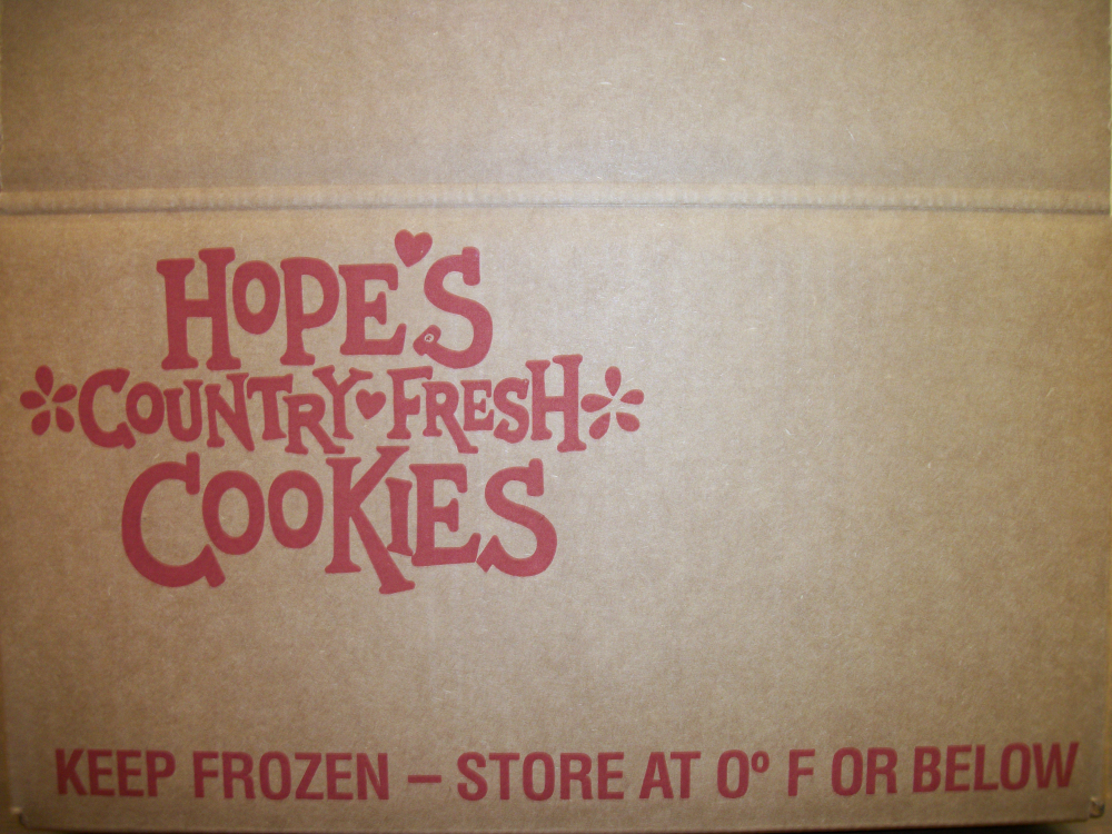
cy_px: 417
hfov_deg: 56.8
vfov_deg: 44.2
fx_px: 1028
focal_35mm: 32
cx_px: 556
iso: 80
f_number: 2.9
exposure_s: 1/30
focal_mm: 5.7
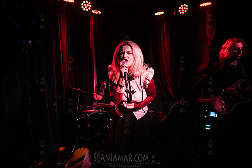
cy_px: 84
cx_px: 126
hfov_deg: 72.7
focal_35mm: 24
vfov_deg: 52.2
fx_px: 171
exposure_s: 1/400
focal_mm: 24
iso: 12800
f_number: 4
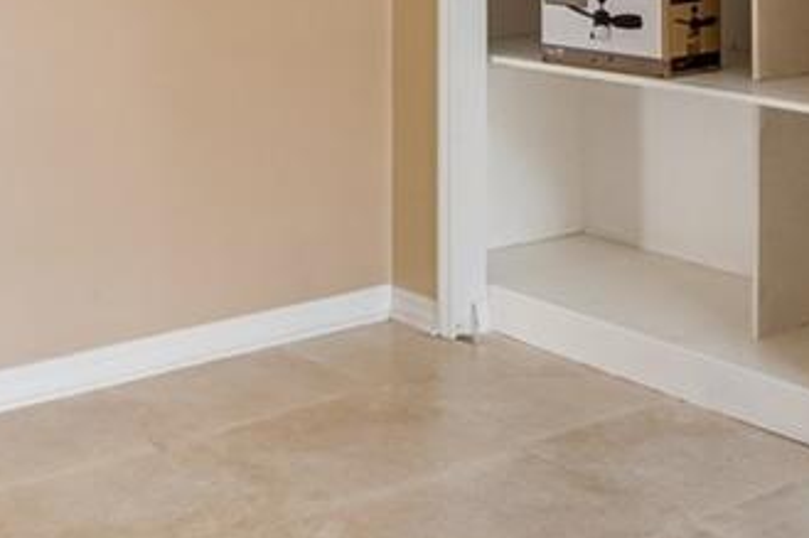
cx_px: 487
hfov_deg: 27.7
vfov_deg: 17.2
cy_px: -214
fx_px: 1640
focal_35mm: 73
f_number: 7.1
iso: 100
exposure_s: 1/10
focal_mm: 10
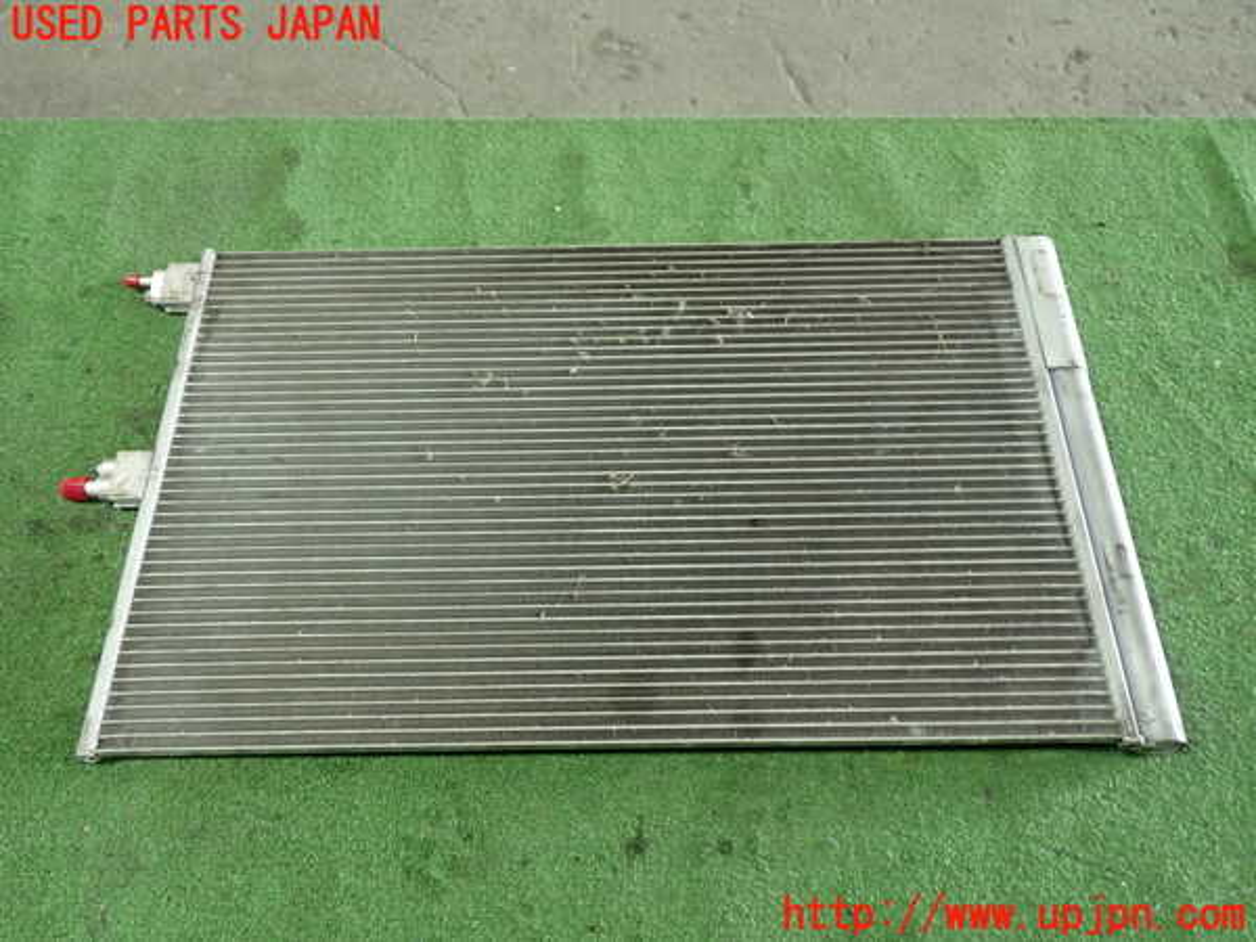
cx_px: 628
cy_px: 471
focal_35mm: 30
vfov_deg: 46.8
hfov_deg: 60.0
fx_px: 1089
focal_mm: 5.4
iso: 400
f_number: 2.3
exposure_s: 1/30
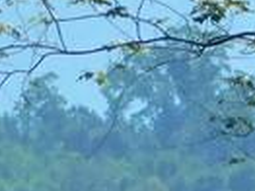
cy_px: -86
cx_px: -251
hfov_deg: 1.3
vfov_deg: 0.9
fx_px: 11636
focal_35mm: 1581
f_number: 5.4
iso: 125
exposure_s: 1/1250
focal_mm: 35.9
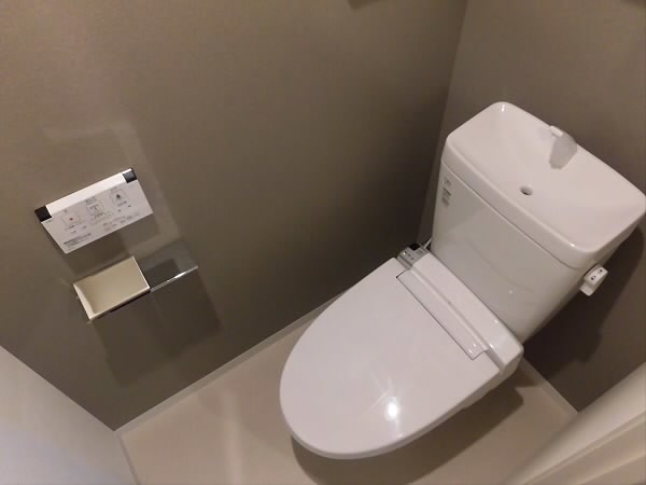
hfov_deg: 71.6
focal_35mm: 24
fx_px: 448
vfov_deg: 56.8
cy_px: 242
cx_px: 323
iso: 320
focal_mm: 4.3
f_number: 3.1
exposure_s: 1/30
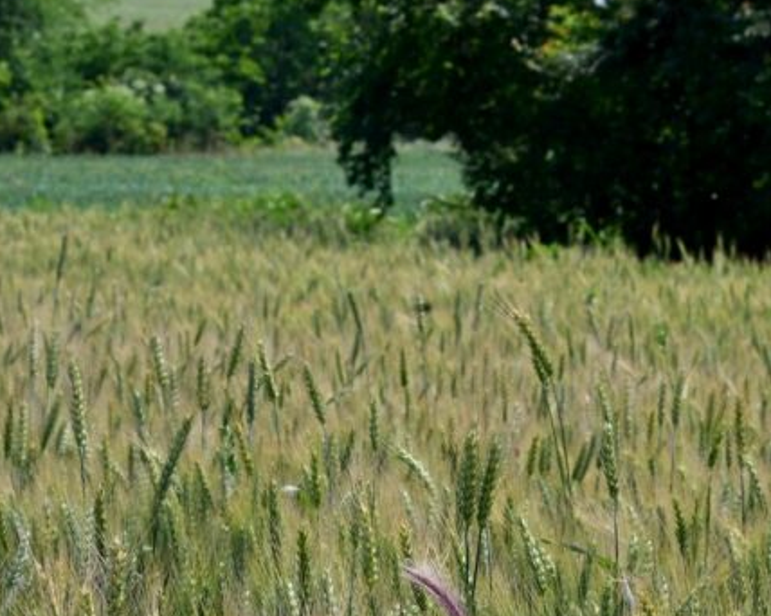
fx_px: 4356
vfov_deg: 8.1
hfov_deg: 10.1
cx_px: 456
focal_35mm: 191
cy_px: 557
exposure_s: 1/100
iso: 64
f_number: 14
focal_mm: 85
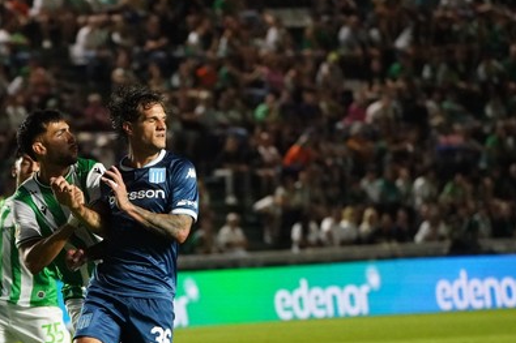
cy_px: 296
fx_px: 5616
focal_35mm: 392
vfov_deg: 3.5
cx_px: 91
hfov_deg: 5.3
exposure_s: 1/1600
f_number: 5.6
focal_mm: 215
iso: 10000
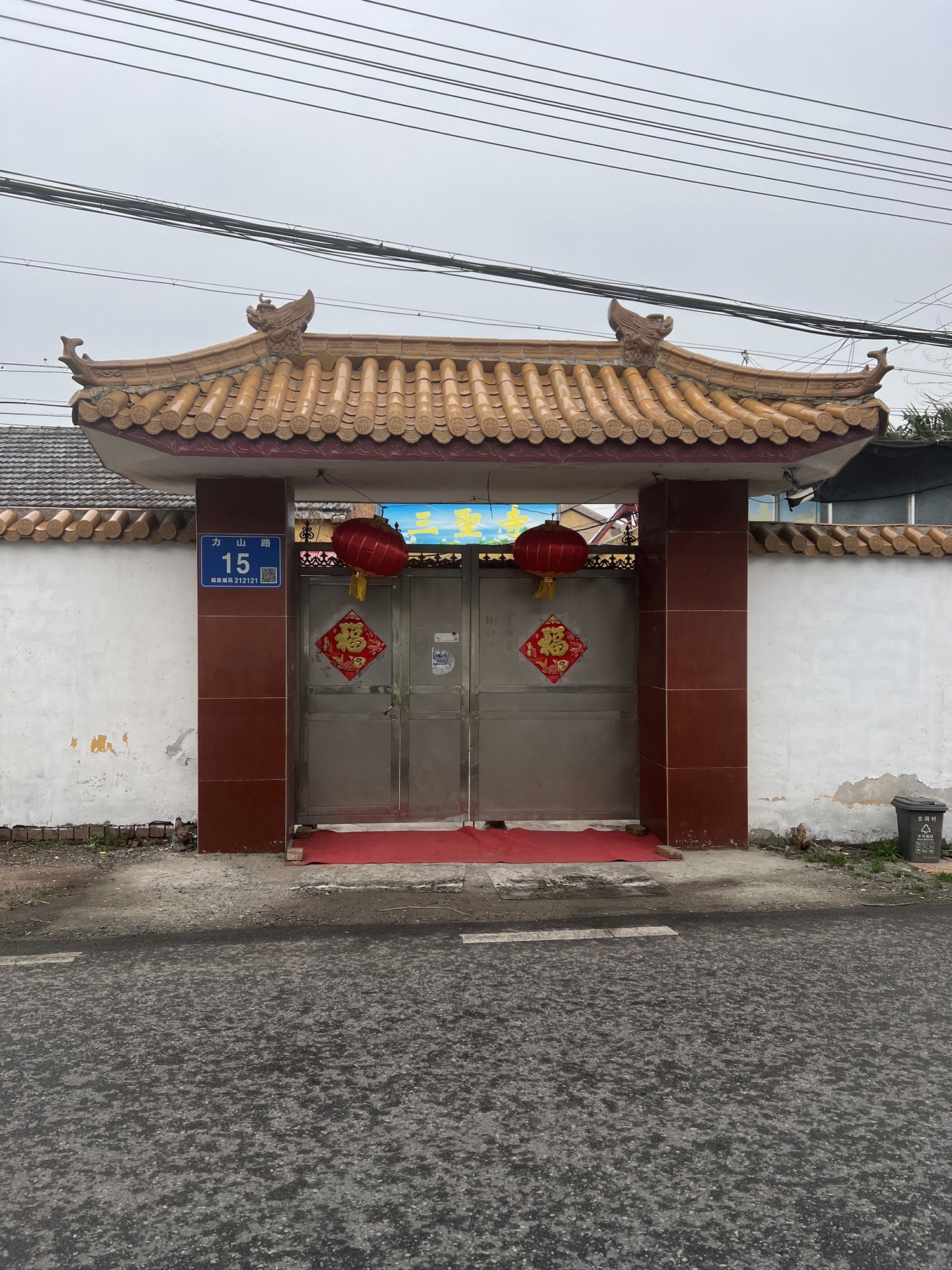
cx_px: 476
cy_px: 635
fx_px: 953
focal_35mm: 26
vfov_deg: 67.3
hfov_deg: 53.1
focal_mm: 5.7
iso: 50
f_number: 1.5
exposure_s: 1/940
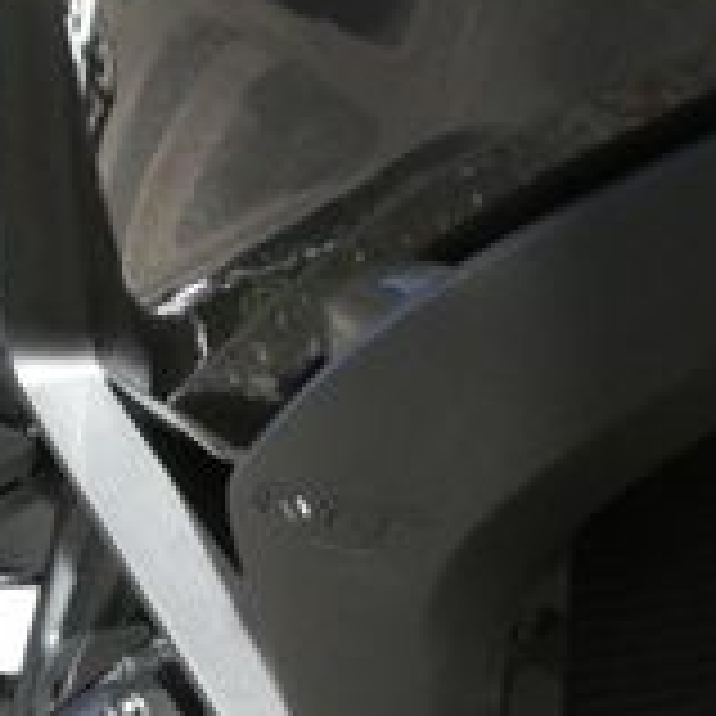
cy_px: 1018
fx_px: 3253
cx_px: 626
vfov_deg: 12.1
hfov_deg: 12.5
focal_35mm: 139
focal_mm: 7.1
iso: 800
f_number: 5.6
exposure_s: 1/1000
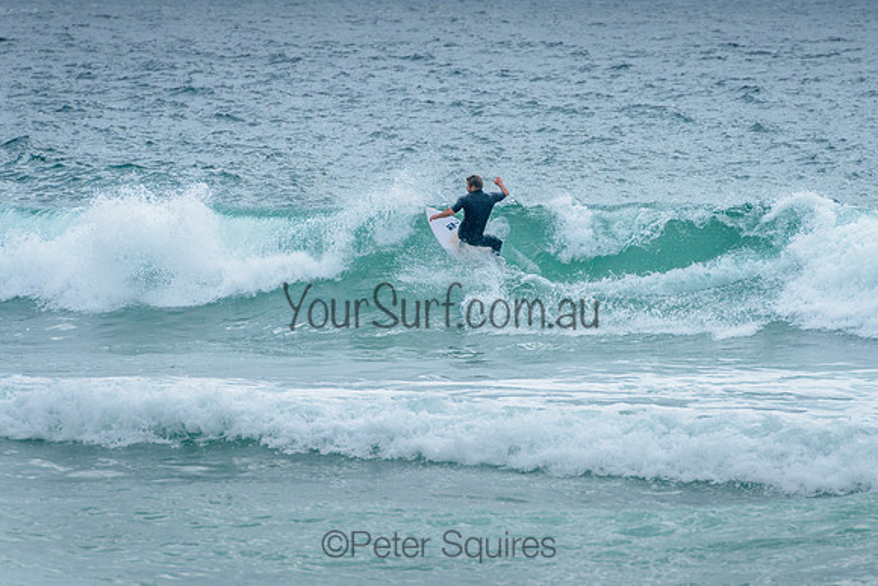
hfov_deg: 4.2
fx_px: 11957
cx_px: 494
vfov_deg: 2.8
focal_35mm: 490
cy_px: 227
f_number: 8
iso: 500
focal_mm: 400
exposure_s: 1/1600
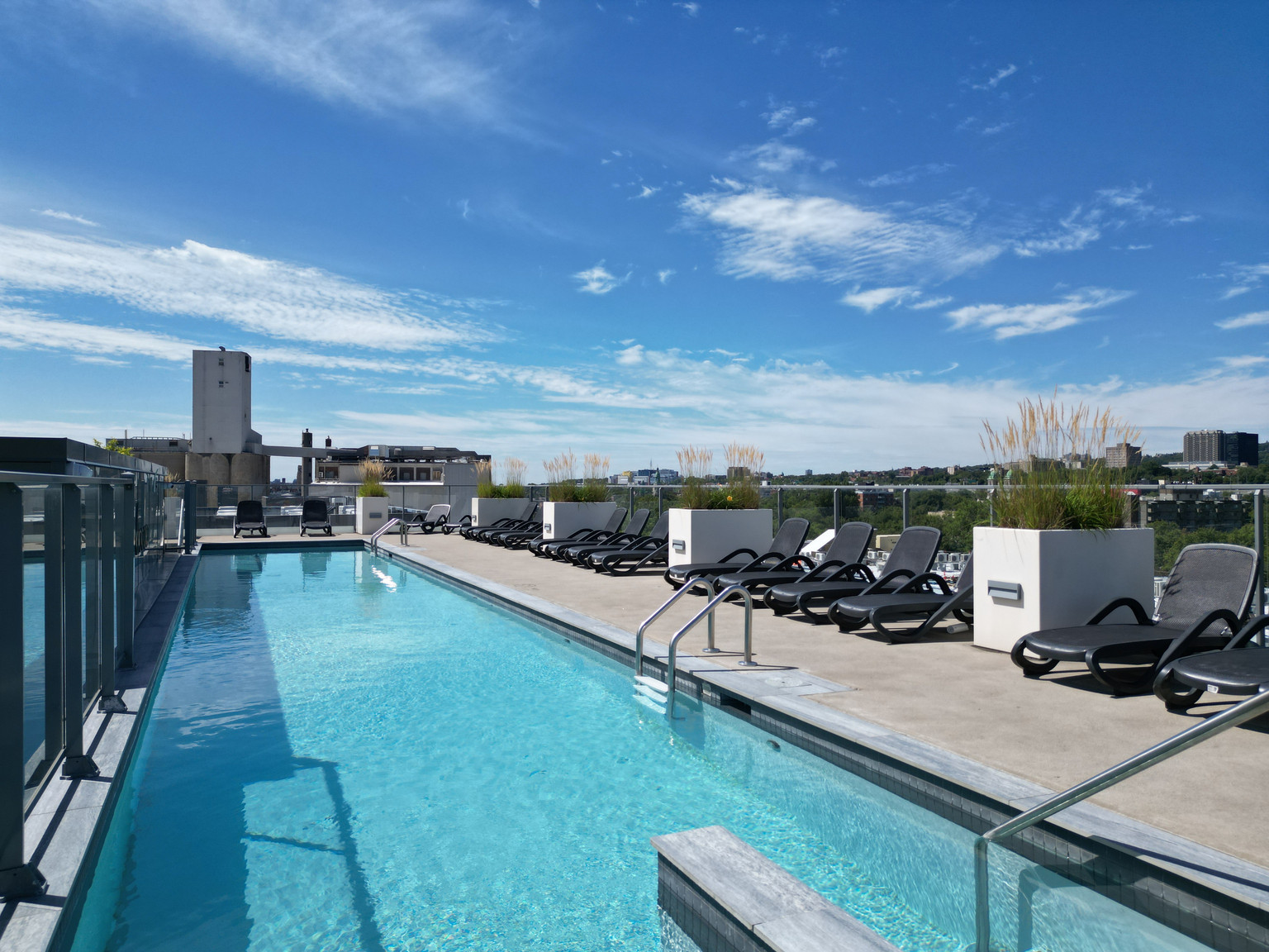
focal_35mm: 24
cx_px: 634
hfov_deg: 71.6
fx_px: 880
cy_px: 476
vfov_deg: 56.8
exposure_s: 1/4000
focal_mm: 6.72
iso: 100
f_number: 1.7
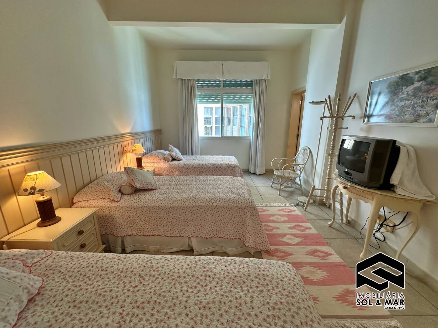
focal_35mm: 14
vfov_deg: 85.7
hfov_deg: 102.1
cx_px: 219
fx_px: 177
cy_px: 164
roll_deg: -0.4
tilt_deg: -13.9
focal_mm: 2.22
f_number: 2.2
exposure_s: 1/120
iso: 100
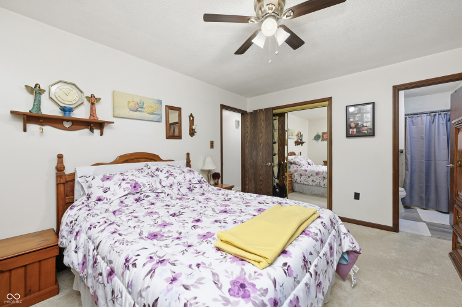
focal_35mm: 14
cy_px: 154
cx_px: 231
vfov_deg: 81.2
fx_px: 180
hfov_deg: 104.3
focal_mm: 14
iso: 500
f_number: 6.3
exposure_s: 1/200
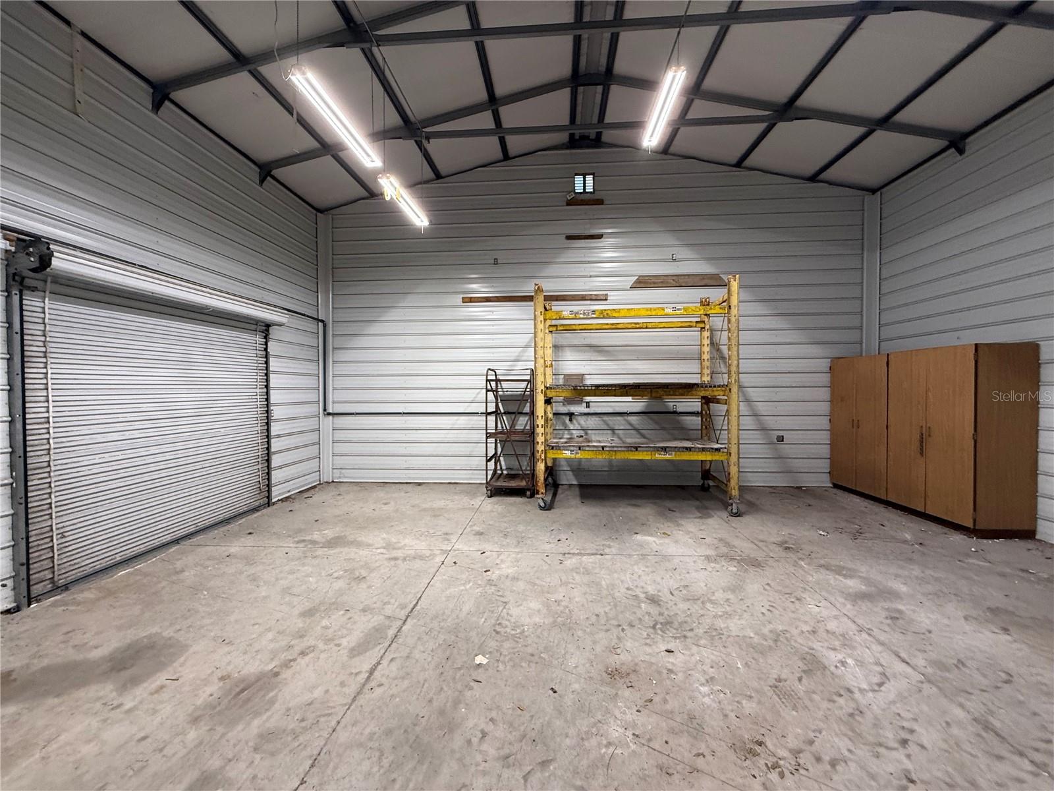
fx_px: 426
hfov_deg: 102.1
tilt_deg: +0.7
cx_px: 527
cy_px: 396
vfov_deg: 85.7
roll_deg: -0.3
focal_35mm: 14
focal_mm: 2.22
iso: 250
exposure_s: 1/60
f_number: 2.2
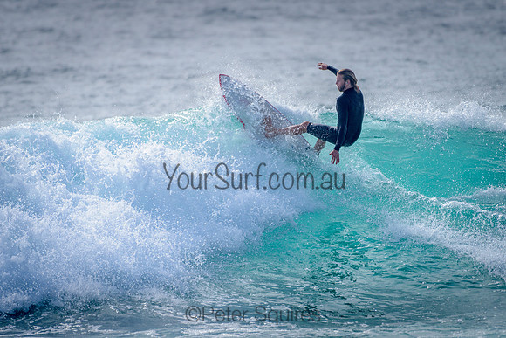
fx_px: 8617
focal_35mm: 613
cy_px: 147
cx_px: 253
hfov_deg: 3.4
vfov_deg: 2.2
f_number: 5.6
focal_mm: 500
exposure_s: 1/2000
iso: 140
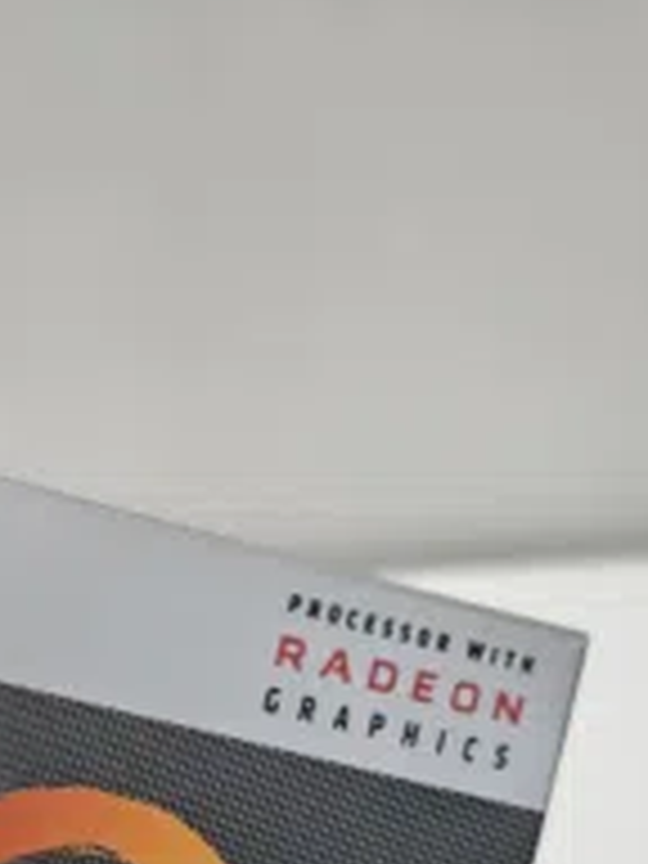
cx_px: 54
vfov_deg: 35.8
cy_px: 864
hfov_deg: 29.0
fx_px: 1198
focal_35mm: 48
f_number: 1.8
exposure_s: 1/100
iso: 640
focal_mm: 5.4
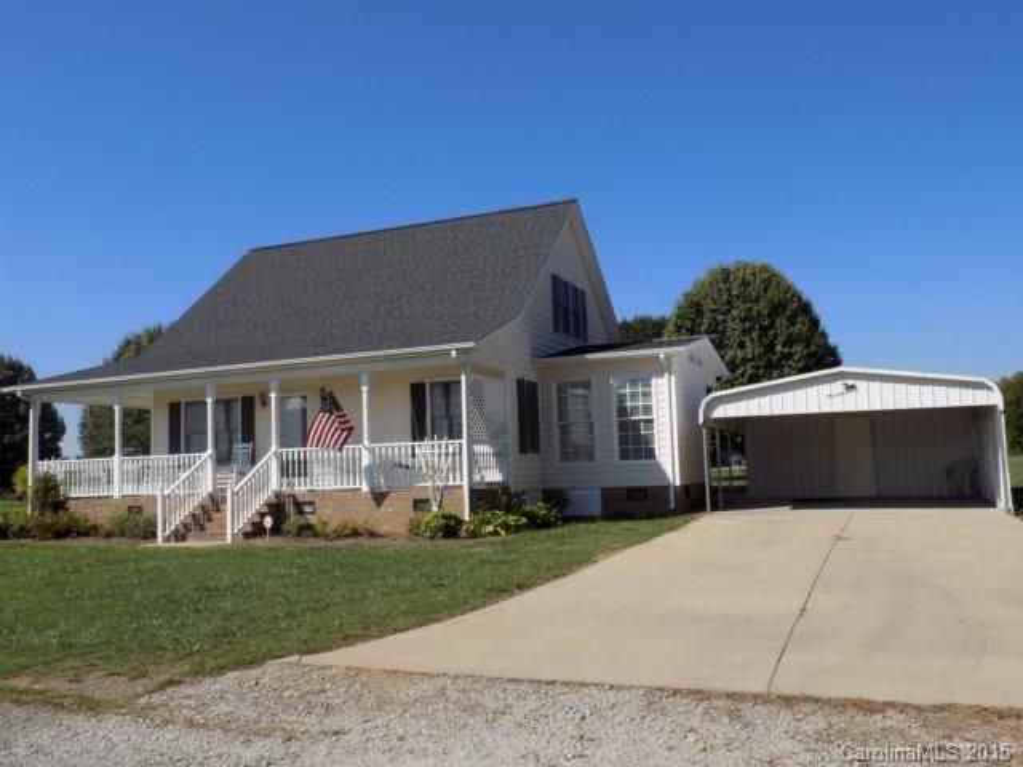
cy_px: 384
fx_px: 887
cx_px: 512
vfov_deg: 46.8
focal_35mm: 30
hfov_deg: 60.0
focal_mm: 5.3
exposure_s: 1/1500
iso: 80
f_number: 3.3
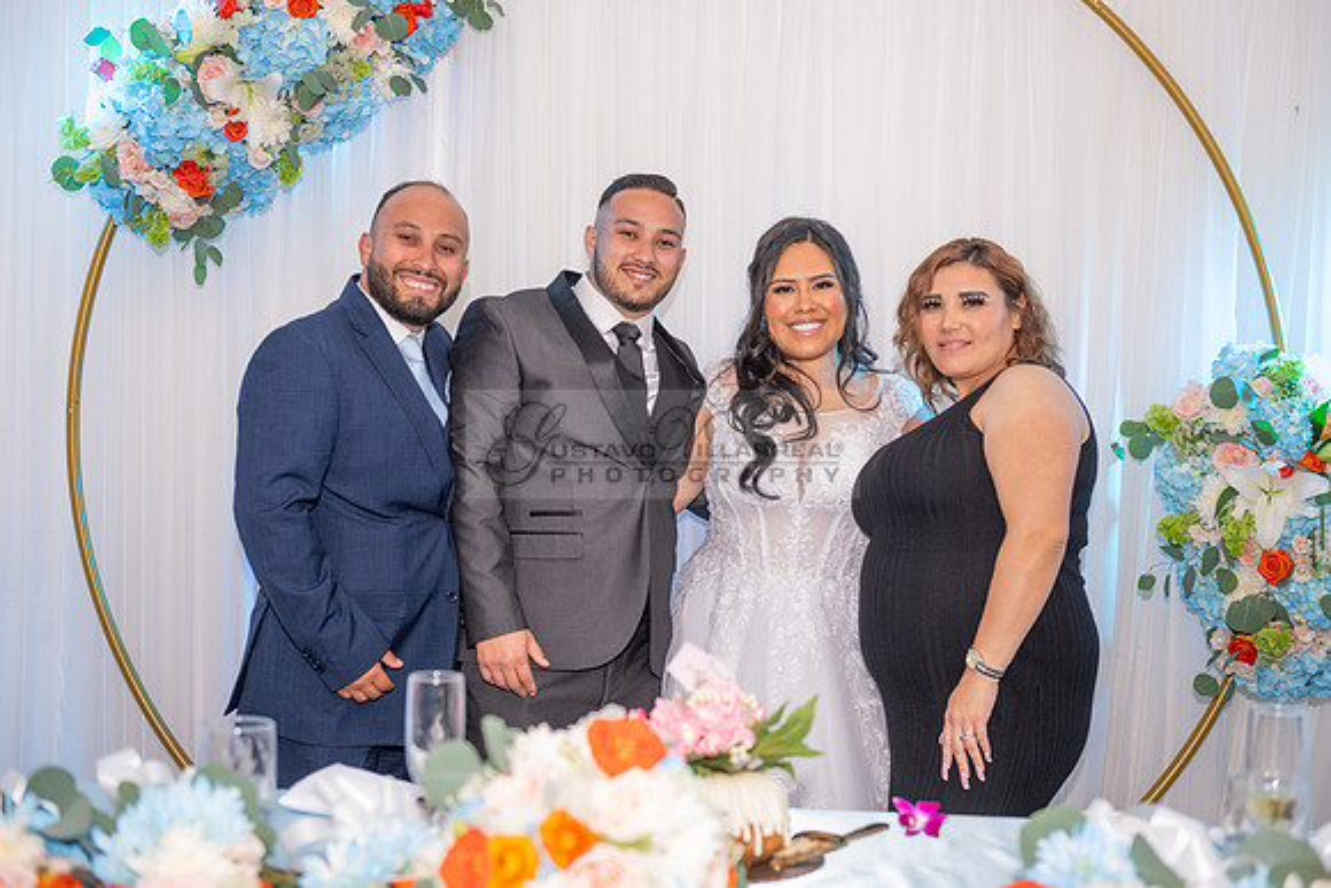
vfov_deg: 28.1
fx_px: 1775
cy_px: 444
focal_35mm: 48
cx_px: 666
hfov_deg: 41.1
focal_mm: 48
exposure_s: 1/200
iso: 1000
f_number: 3.5
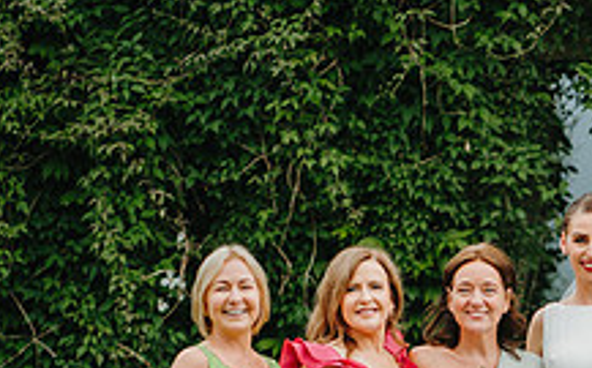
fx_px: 3738
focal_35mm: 232
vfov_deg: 5.6
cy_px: 500
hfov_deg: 9.0
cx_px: 687
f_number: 2.8
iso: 200
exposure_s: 1/640
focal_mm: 85
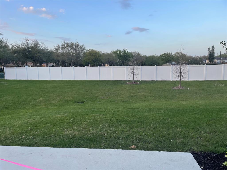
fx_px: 170
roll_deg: +2.3
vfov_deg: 53.1
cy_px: 85
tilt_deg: -7.9
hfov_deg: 67.3
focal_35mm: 26
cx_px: 114
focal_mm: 4.2
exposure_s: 1/518
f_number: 1.6
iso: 32
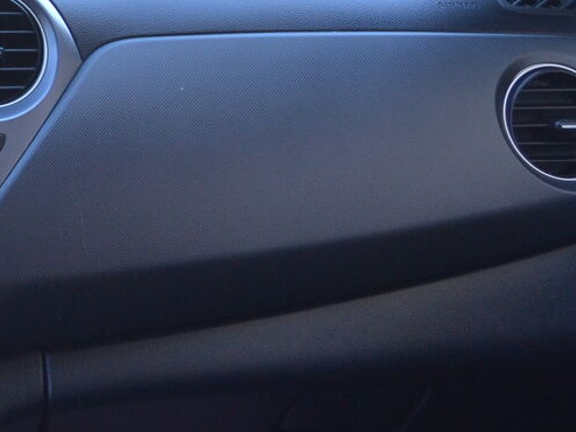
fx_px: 1681
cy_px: 26
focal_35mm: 101
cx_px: -283
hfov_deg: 17.5
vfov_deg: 14.5
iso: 400
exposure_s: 1/80
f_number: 4.5
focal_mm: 18
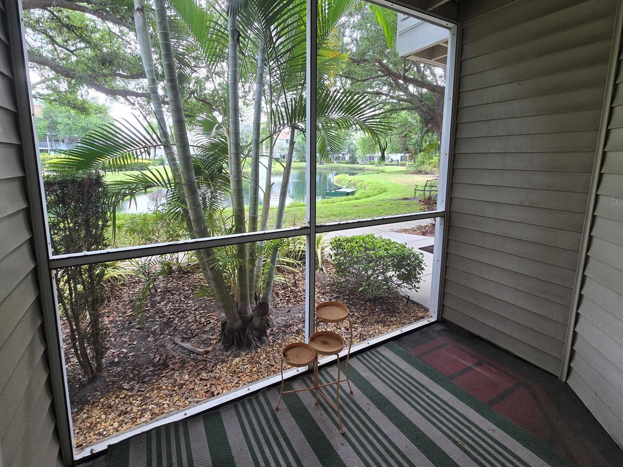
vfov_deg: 81.3
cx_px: 294
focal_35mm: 15
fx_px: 270
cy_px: 202
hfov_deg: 98.1
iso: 80
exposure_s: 1/120
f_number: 2.2
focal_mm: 2.2
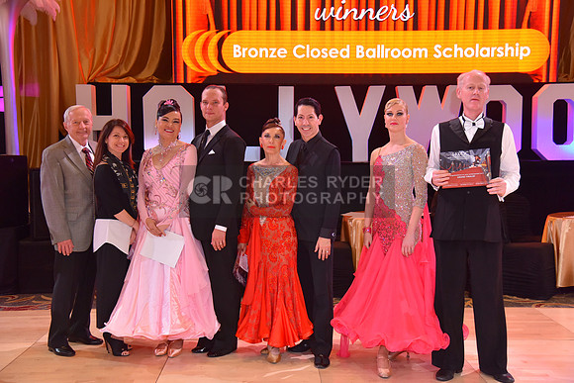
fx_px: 734
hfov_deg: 42.7
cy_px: 192
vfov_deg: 29.3
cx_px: 287
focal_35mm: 46
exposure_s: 1/250
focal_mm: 46
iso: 2000
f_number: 4.5
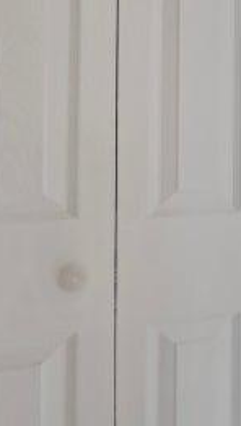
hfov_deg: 18.0
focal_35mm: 47
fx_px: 537
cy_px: 141
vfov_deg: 42.7
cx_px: 472
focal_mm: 11
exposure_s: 1/40
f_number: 9
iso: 250
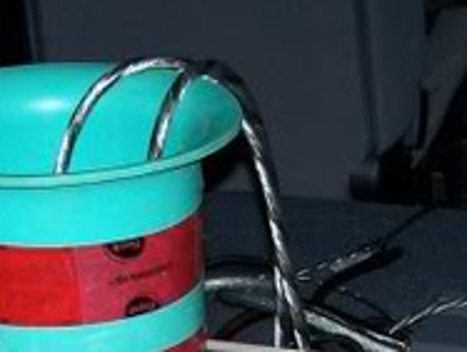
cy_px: 476
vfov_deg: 8.9
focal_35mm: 164
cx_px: 102
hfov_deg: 12.0
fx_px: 2217
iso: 160
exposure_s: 1/60
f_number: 3
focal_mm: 8
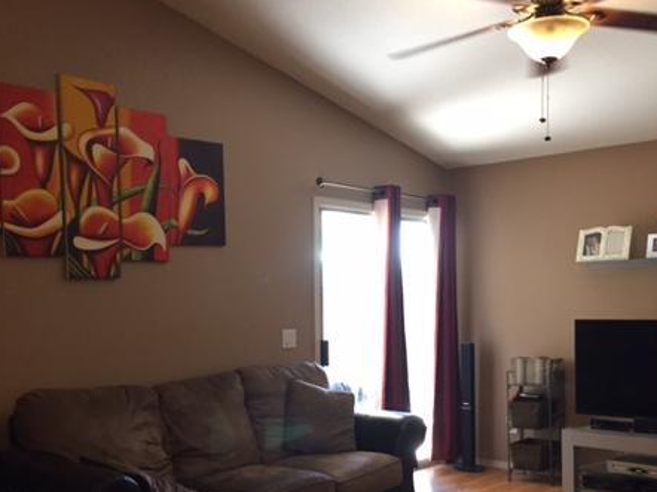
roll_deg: -0.2
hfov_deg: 44.8
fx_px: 797
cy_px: 343
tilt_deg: -3.9
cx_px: 315
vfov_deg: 33.9
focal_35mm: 42
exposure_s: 1/30
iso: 200
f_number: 2.2
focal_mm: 4.15
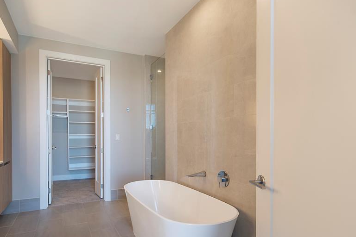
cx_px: 163
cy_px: 138
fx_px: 198
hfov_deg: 83.8
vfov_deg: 61.6
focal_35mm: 20
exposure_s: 1/6
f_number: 8
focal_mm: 10
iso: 100
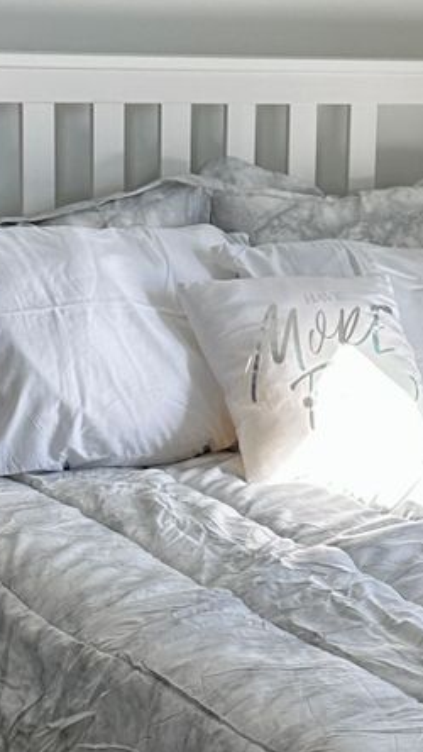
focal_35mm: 113
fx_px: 2252
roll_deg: -3.6
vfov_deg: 18.9
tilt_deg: -15.2
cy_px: 535
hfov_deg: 10.5
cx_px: 516
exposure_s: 1/235
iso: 64
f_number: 1.78
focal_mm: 6.86
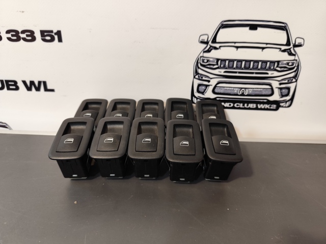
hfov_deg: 74.0
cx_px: 163
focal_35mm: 23
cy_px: 122
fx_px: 216
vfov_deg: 58.8
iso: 800
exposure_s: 1/60
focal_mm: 6.19
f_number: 1.65
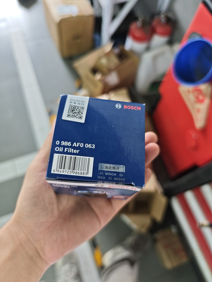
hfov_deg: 56.8
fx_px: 196
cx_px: 102
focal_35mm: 24
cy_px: 139
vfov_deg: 71.6
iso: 640
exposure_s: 1/202
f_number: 1.63
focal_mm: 8.72
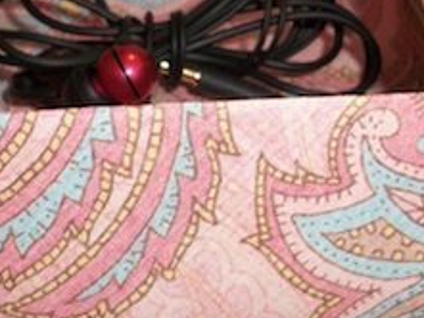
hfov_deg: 25.6
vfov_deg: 19.4
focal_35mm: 76
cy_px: 117
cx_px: 155
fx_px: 931
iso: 160
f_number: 3.1
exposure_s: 1/30
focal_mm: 6.3
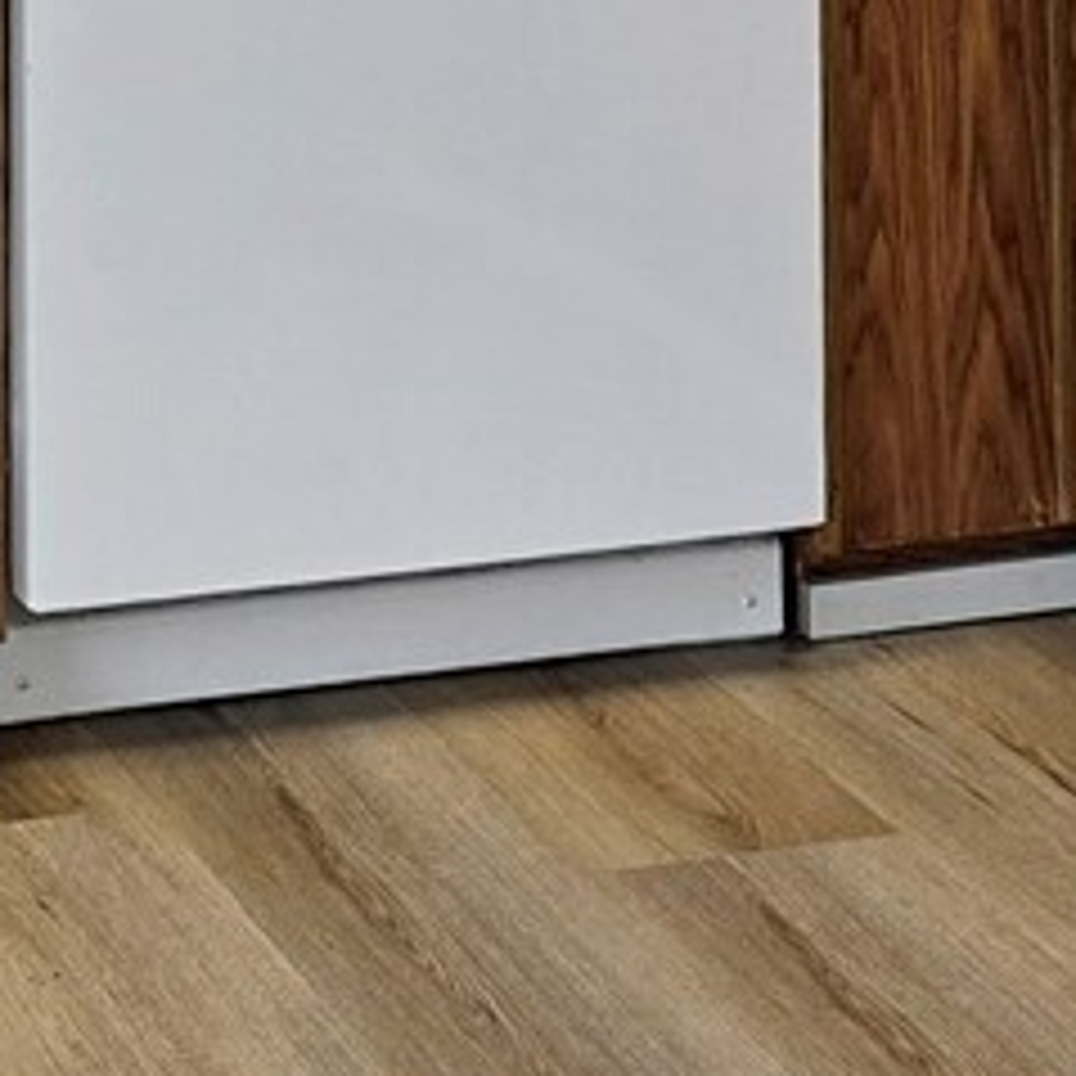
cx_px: 90
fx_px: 4783
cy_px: -914
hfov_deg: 12.7
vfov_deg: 11.8
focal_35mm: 136
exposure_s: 1/120
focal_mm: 6.3
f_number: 1.7
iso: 50
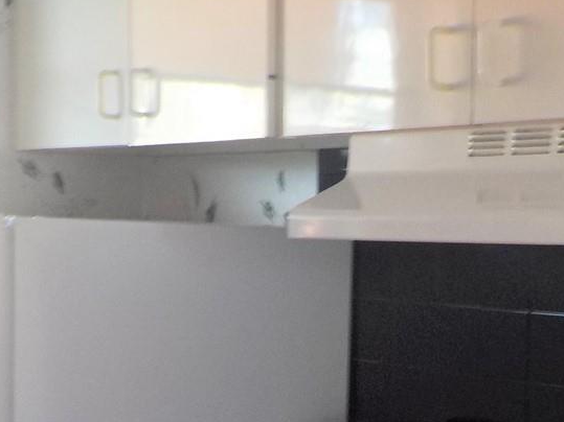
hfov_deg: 22.0
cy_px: 432
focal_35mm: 89
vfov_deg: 16.2
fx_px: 1450
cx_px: 357
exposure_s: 1/30
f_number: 3.3
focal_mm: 4.1
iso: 125
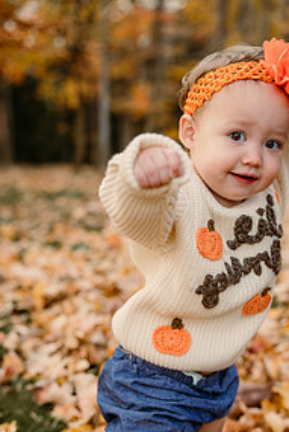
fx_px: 661
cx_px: 174
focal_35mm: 55
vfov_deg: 35.9
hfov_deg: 24.6
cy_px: 281
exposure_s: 1/500
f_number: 2.2
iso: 250
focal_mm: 35
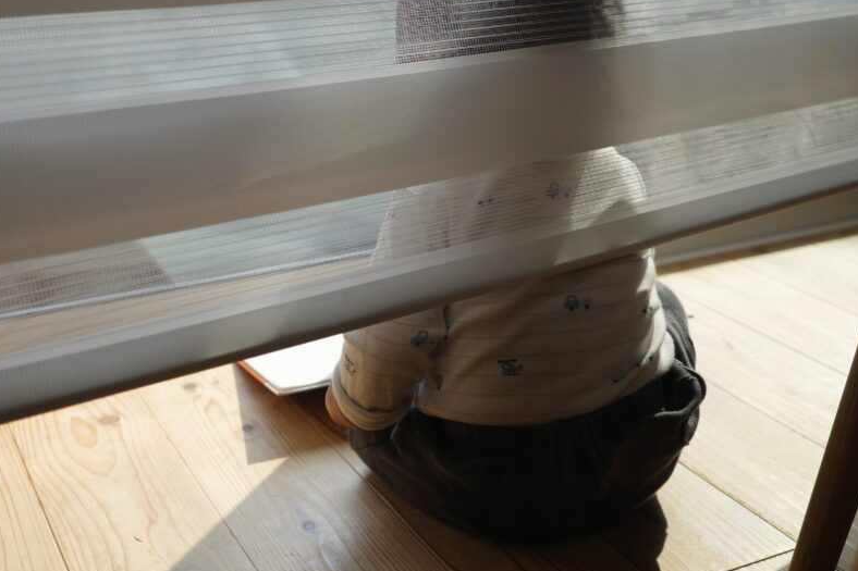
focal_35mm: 52
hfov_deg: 38.2
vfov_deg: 26.0
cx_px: 445
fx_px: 1239
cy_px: 271
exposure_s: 1/400
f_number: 2.8
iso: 400
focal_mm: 26
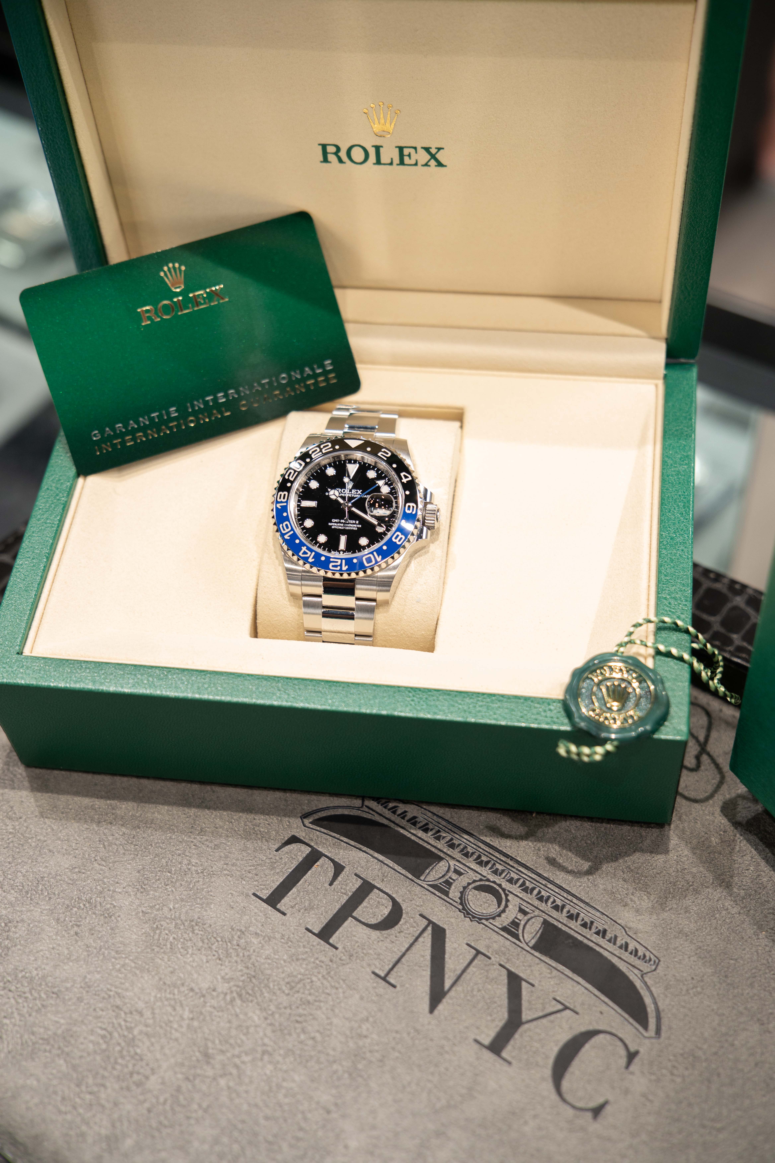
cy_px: 582
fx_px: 1421
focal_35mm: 44
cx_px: 388
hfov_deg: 30.5
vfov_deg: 44.5
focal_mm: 44
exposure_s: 1/100
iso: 1000
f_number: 5
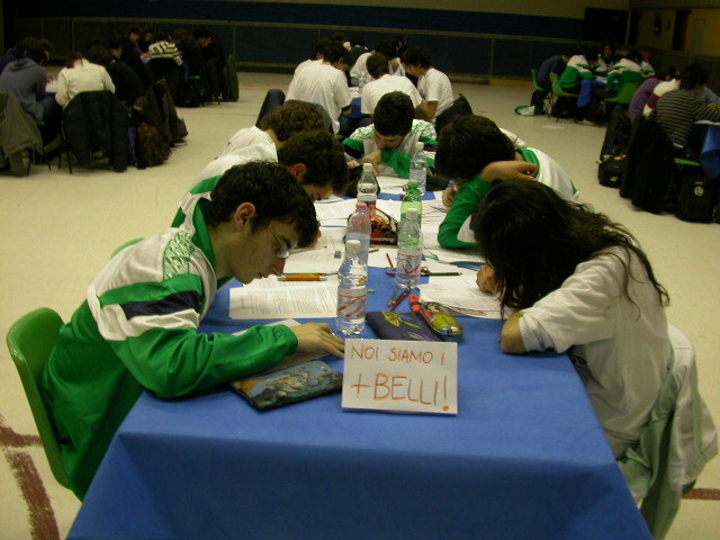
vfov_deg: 37.7
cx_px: 360
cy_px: 270
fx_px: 790
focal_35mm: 38
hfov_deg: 49.0
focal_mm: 7.85
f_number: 2.6
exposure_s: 1/21.1
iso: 100
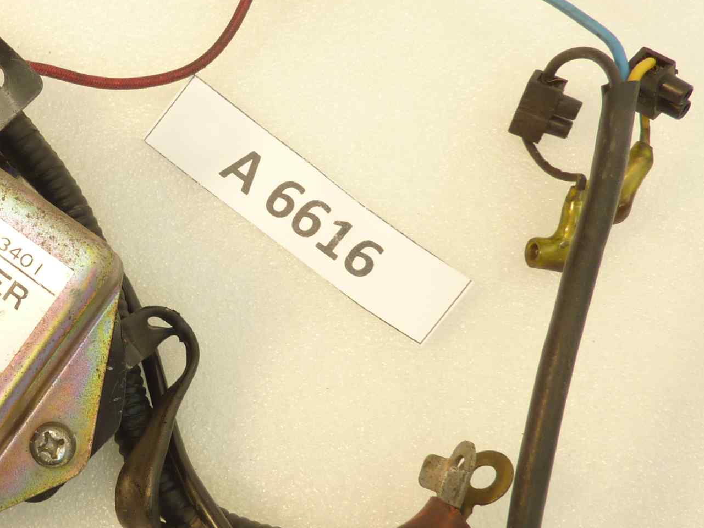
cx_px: 87
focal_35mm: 50
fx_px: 1017
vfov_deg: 29.1
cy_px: 286
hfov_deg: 36.1
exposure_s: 1/25
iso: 80
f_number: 3.3
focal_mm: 4.1
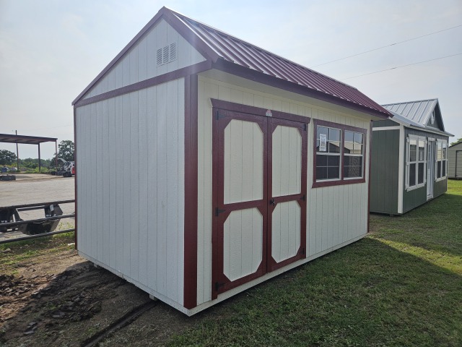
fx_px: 307
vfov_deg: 58.9
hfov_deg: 73.9
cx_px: 231
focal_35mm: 23
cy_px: 174
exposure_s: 1/3381
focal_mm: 5.4
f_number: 1.8
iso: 25
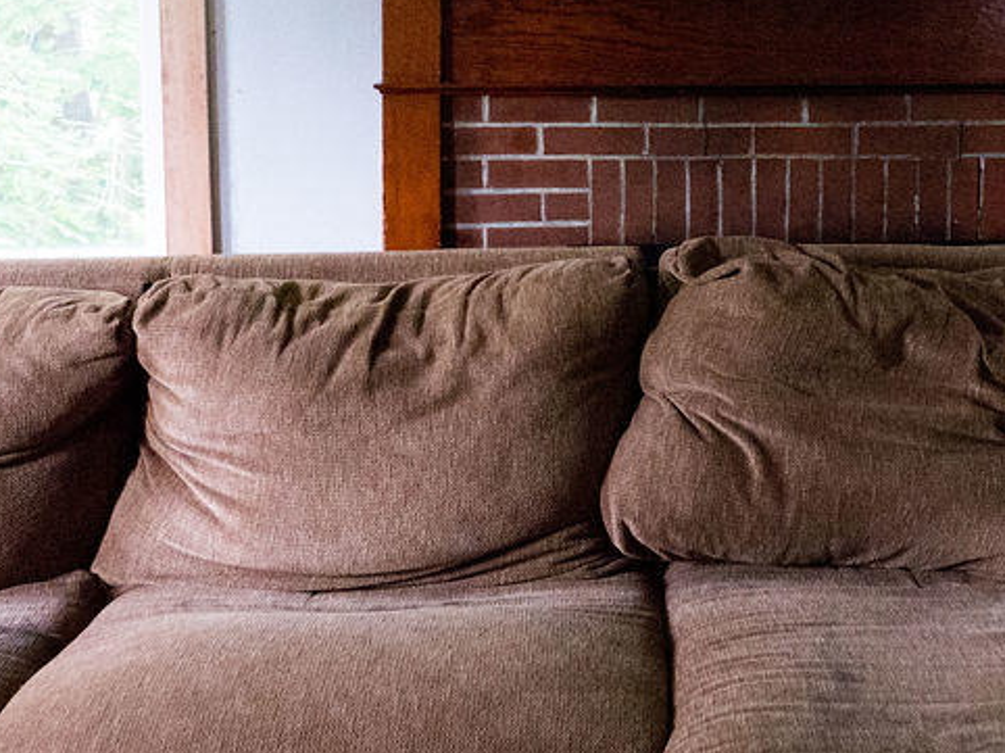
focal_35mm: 51
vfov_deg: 27.4
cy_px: 54
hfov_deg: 36.5
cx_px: 774
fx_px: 1480
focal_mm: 12
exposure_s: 1/125
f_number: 4
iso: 3200
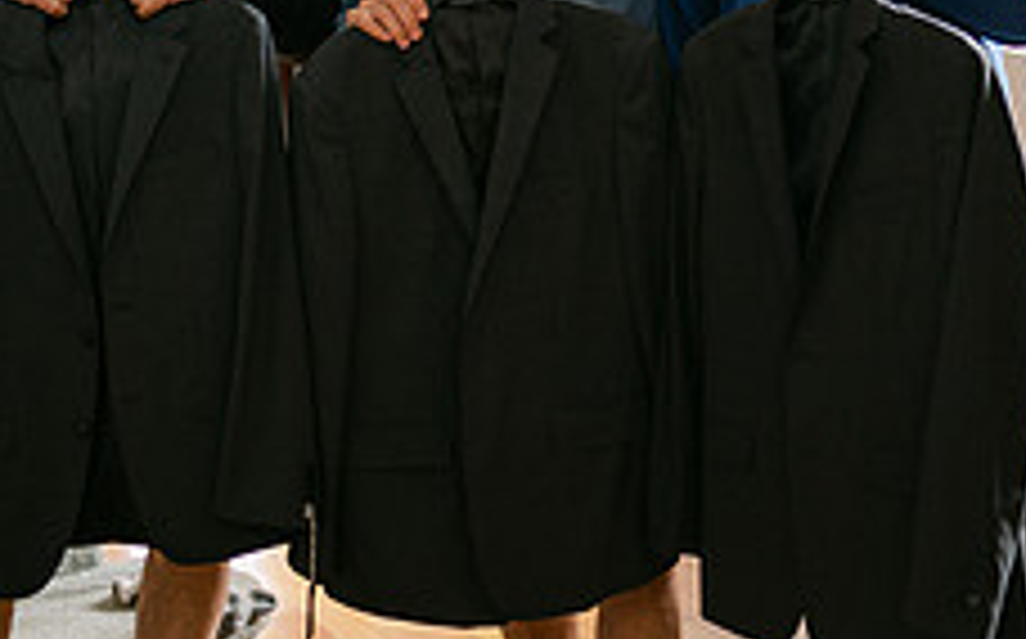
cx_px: 523
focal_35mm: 92
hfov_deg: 22.6
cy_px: 14
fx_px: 2570
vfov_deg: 14.0
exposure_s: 1/250
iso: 100
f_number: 1.4
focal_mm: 35
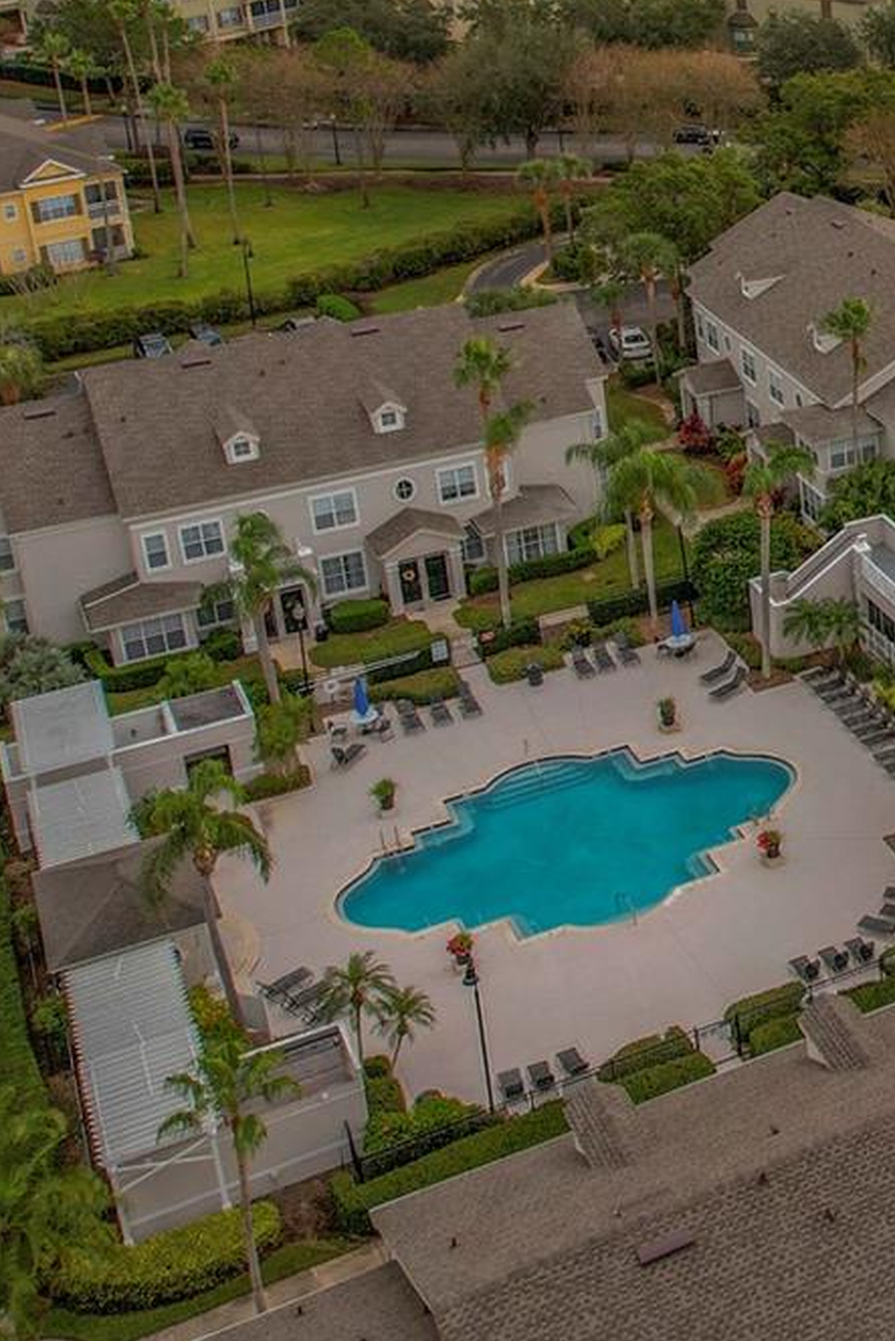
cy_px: 287
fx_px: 1975
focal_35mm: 53
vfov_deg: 36.4
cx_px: 1222
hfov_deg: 22.3
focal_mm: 8.38
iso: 100
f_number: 2.8
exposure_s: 1/800
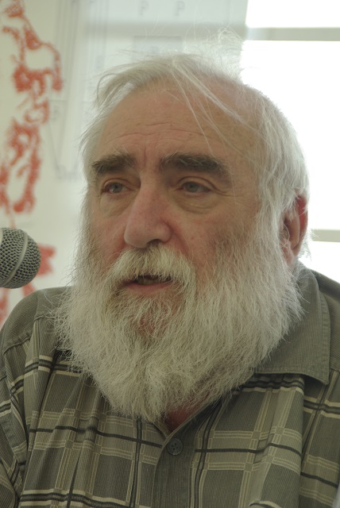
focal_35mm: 270
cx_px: 170
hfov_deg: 5.1
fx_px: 3816
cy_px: 254
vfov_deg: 7.6
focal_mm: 180
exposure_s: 1/180
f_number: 6.7
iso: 200
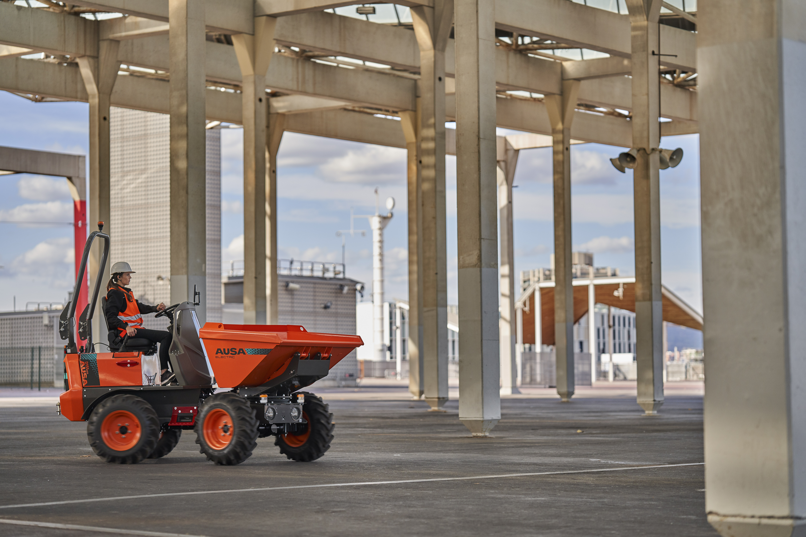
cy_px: 268
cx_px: 403
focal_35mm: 85
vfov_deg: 16.1
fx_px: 1903
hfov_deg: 23.9
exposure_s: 1/3200
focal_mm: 85
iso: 250
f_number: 2
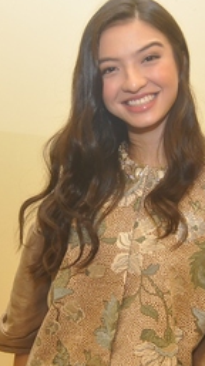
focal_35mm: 45
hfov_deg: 26.2
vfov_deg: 45.5
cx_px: 147
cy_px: 182
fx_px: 436
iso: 800
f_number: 4
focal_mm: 18
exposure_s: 1/60
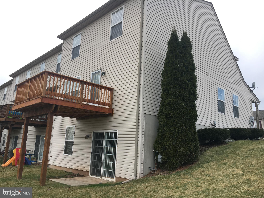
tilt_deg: +12.9
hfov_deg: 61.7
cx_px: 132
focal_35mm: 29
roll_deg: -2.1
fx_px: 221
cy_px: 99
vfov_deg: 48.2
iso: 25
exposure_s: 1/769
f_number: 2.2
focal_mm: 4.15
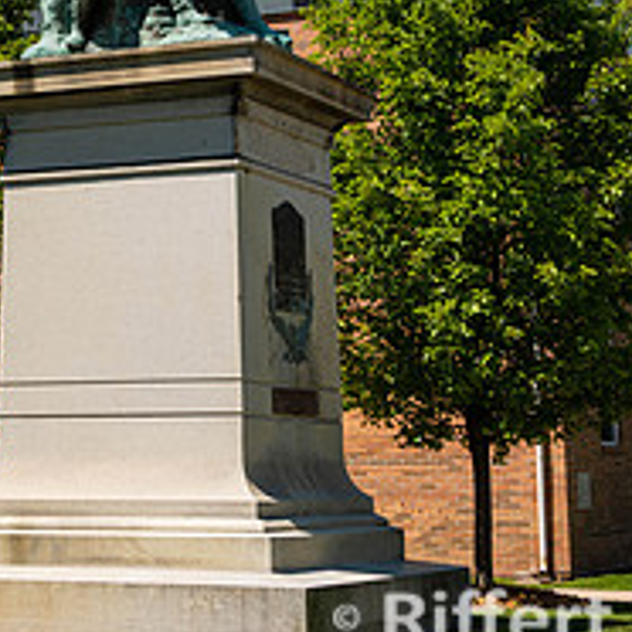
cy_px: 22
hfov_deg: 17.7
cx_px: 105
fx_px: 2004
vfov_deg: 17.6
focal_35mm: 97
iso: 100
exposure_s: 1/160
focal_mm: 35
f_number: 10
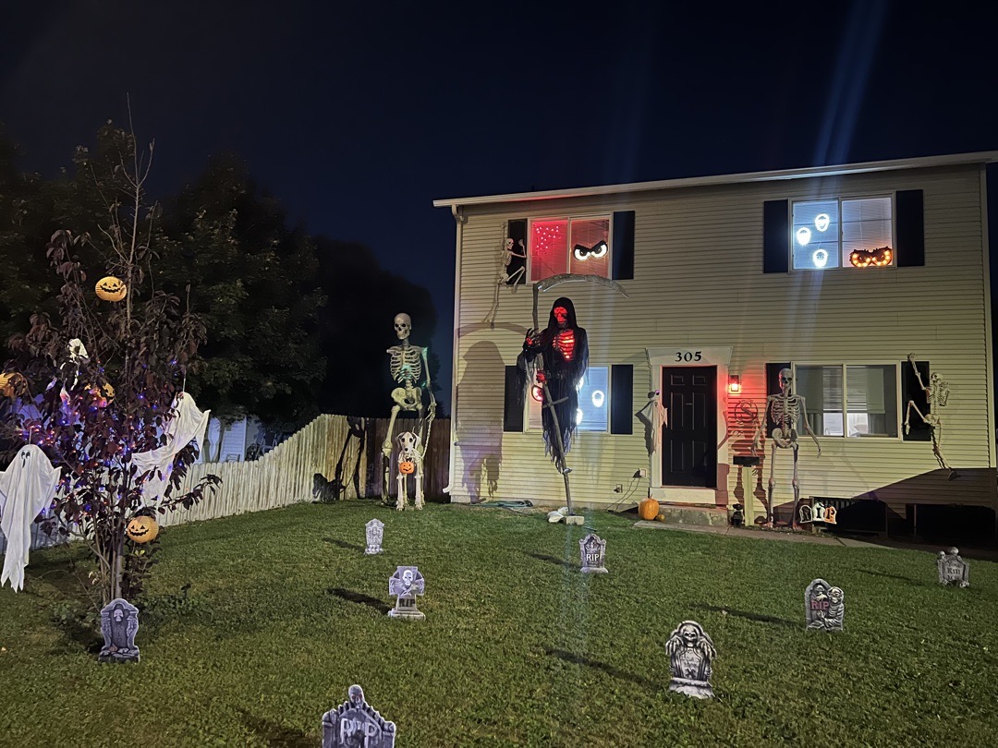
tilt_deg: +5.5
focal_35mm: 26
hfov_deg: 67.3
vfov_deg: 53.1
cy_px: 374
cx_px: 499
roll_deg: -1.3
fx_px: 750
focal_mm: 5.7
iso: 1000
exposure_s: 1/20
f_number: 1.5
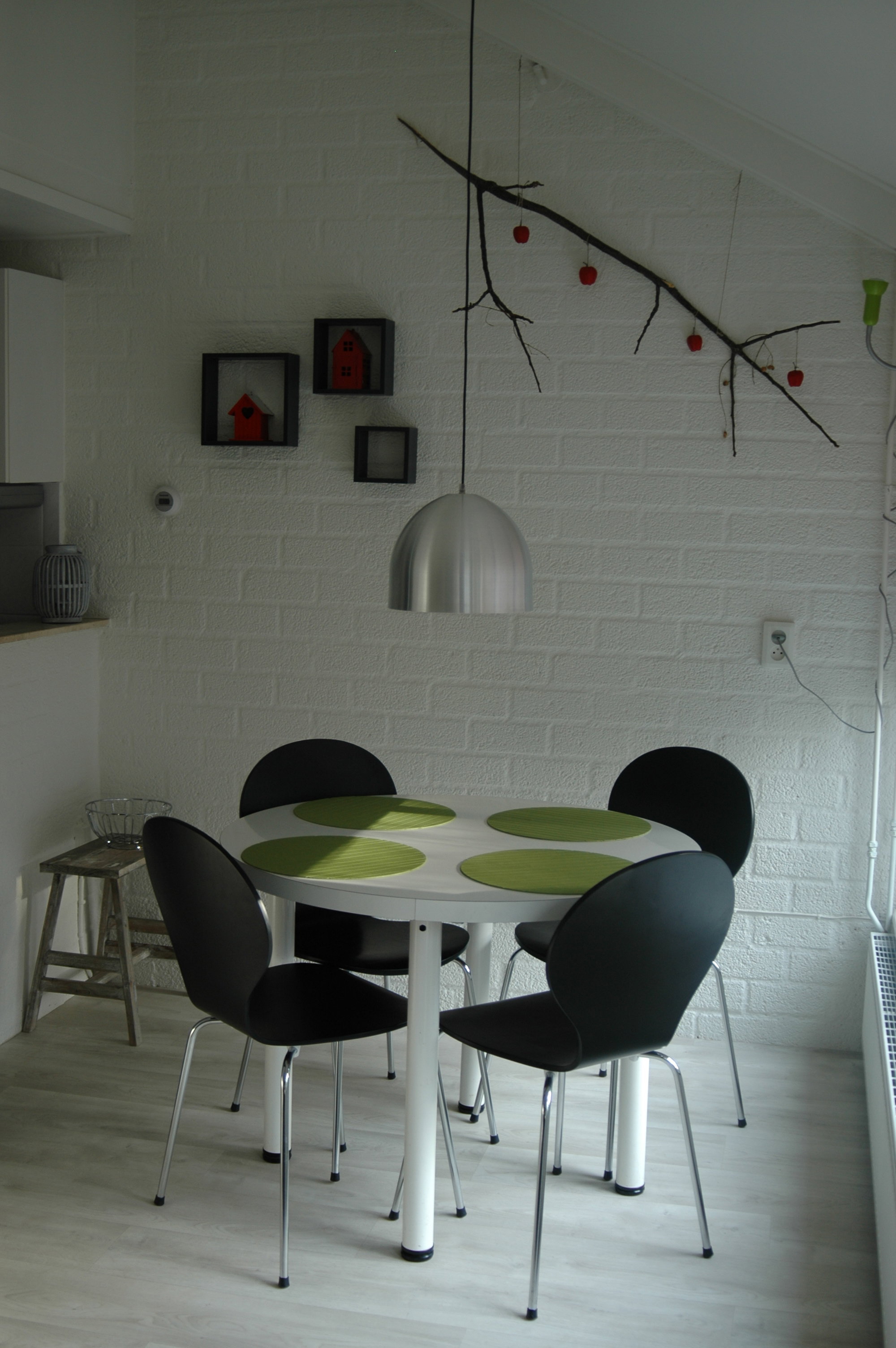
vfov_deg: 46.4
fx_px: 1571
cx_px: 448
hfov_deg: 31.8
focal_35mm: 42
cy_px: 674
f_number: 3.3
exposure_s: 1/50
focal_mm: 28
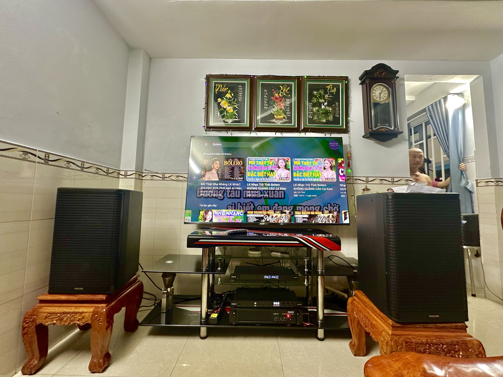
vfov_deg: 85.7
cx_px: 252
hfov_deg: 102.1
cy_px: 188
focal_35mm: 14
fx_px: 203
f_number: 2.2
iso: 160
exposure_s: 1/50
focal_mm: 2.22
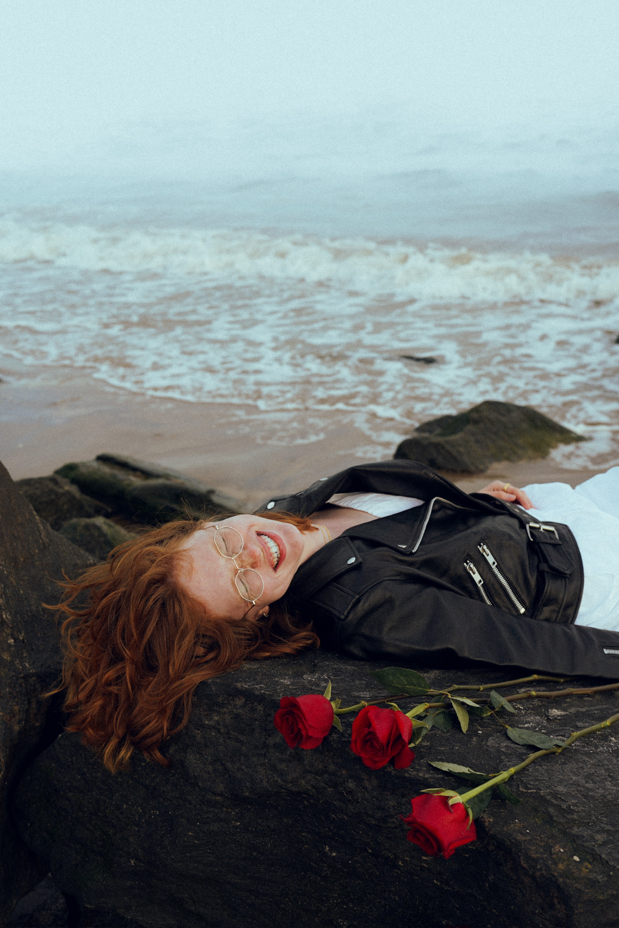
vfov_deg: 54.4
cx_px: 310
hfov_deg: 37.9
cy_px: 464
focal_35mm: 35
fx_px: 903
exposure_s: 1/400
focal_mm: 35
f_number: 4.5
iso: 125
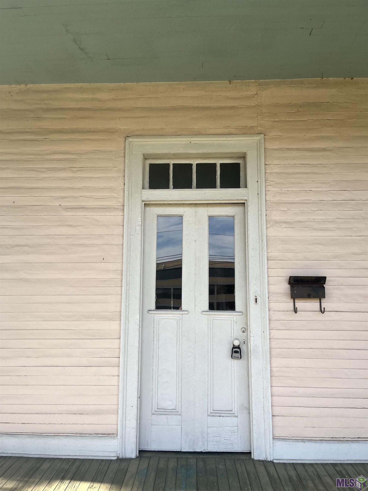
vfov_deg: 67.3
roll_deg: -0.7
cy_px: 246
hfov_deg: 53.1
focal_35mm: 26
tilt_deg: +5.8
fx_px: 369
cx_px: 184
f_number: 1.6
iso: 50
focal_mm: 5.1
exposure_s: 1/555
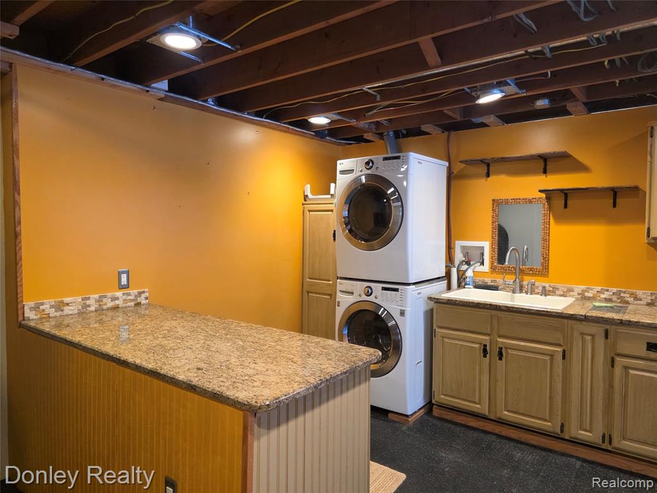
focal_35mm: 23
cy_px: 246
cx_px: 328
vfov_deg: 58.9
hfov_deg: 73.9
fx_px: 437
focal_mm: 6.3
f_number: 1.7
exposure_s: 1/120
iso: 640
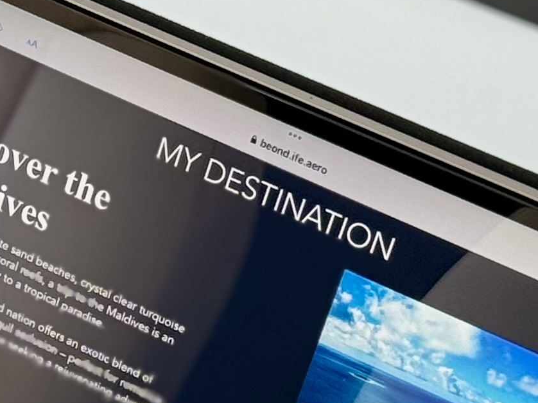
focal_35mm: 231
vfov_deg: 6.3
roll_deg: +1.0
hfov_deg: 8.2
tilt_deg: -44.2
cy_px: 612
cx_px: -458
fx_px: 3589
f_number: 1.78
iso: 80
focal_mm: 6.86
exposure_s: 1/100
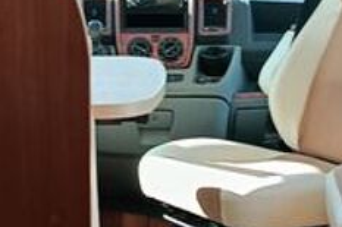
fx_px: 1357
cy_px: 114
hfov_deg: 14.3
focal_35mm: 143
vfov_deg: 9.6
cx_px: 98
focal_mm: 5.24
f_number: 1.7
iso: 113
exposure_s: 1/100
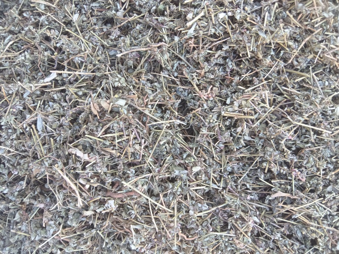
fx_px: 264
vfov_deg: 51.4
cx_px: 170
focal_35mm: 27
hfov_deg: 65.3
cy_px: 127
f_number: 2.2
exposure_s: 1/100
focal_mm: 3.66
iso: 184
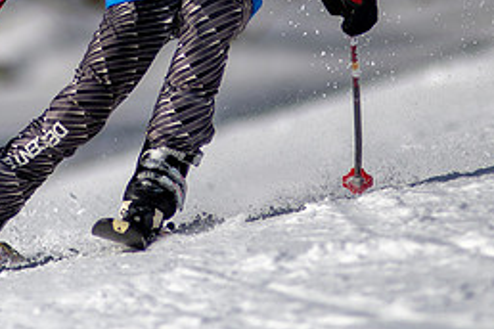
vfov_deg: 1.2
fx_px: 15656
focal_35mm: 1141
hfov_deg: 1.8
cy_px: -62
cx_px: 139
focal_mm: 300
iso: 100
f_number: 2.8
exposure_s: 1/8000
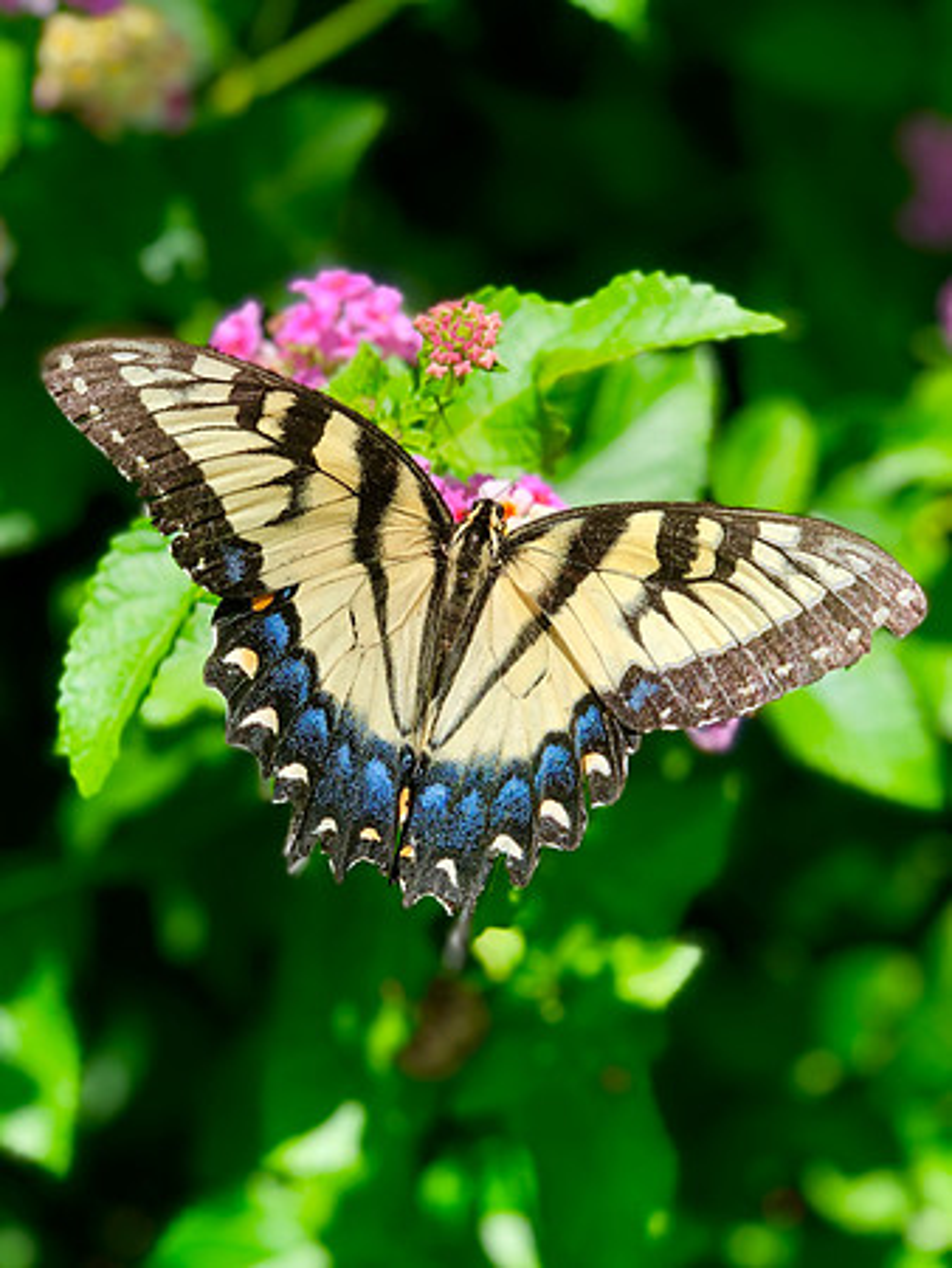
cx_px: 476
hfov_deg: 28.1
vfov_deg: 36.8
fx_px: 1905
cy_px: 634
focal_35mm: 52
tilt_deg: -45.6
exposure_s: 1/287
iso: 16
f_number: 2.4
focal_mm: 6
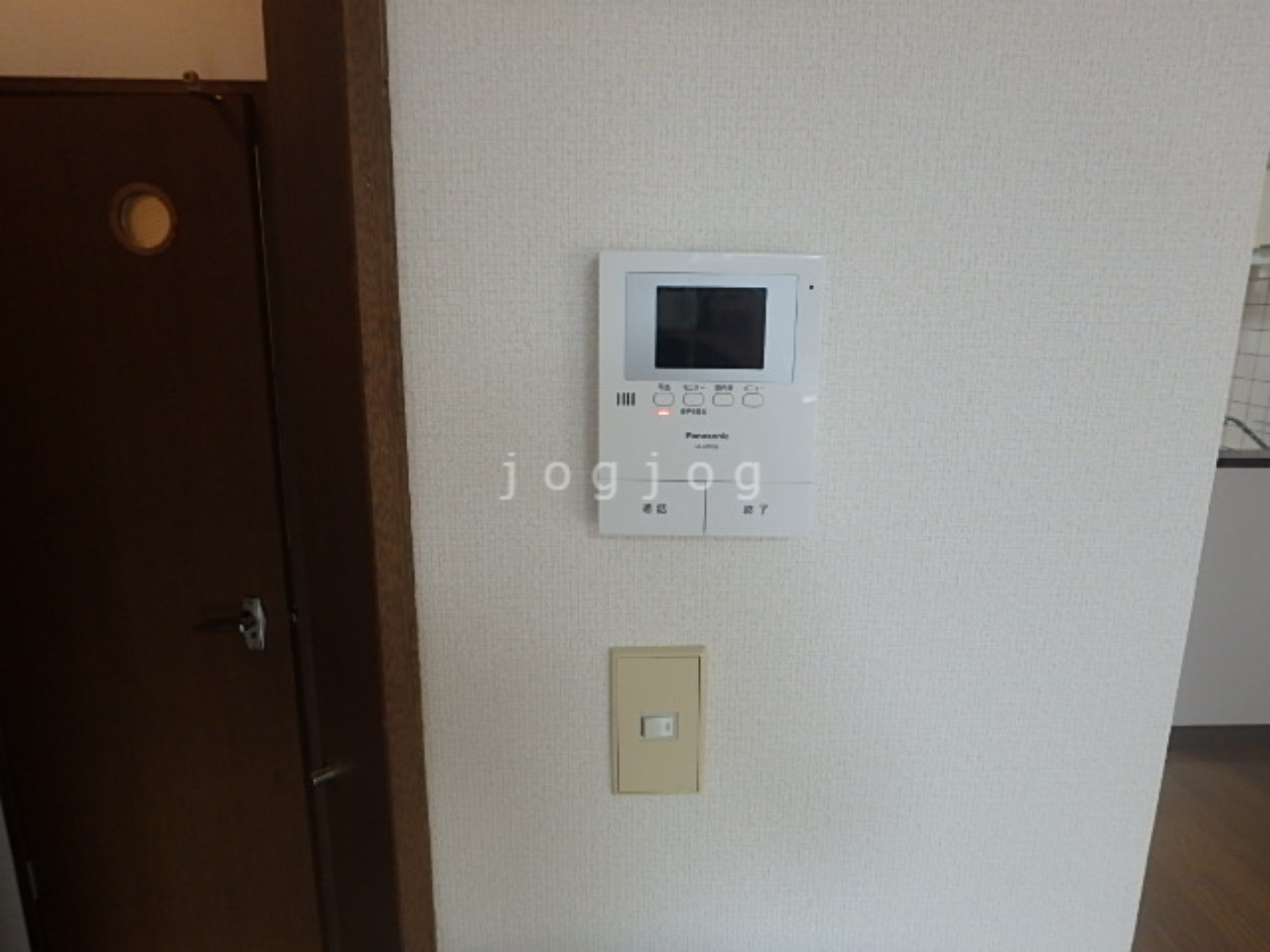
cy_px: 476
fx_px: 770
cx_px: 635
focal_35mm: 21
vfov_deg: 63.4
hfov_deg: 79.0
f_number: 3.5
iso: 200
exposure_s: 1/50
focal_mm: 3.7
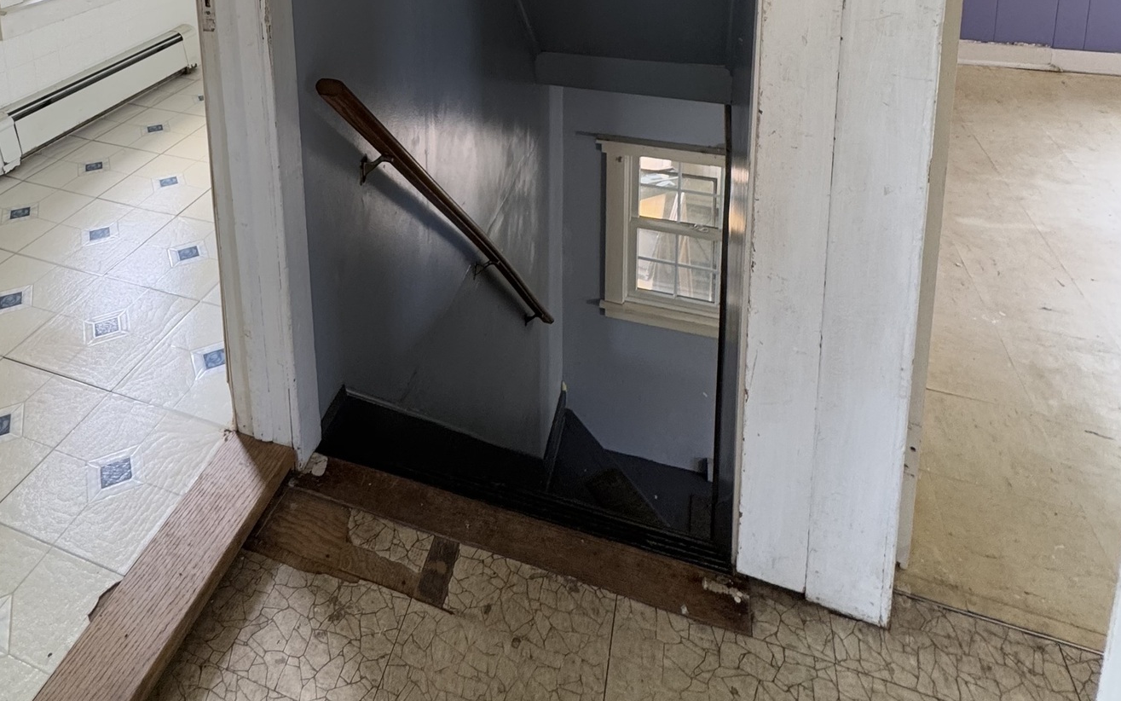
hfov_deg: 69.0
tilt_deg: -9.9
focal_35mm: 26
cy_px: -70
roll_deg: +2.8
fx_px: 794
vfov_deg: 39.1
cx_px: 402
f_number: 2.2
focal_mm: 2.22
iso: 160
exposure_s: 1/60
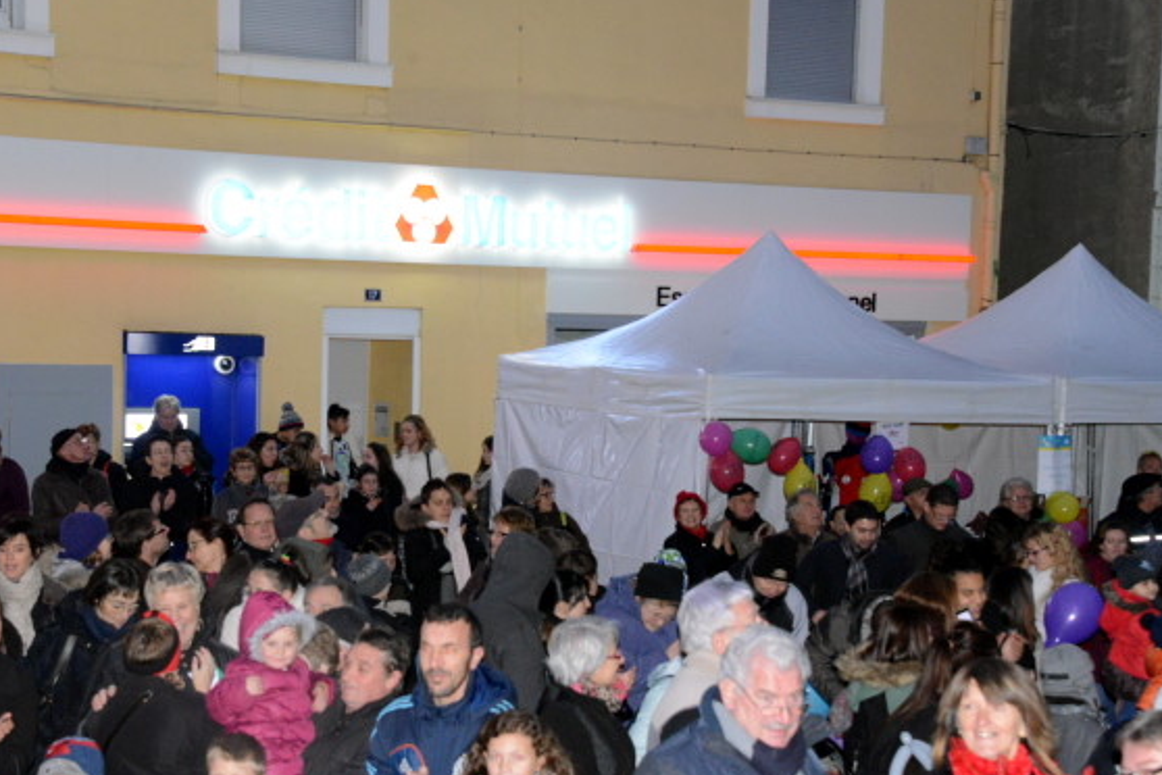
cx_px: 508
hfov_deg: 29.2
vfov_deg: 19.7
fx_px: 2227
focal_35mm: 69
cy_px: 424
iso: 6400
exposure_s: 1/60
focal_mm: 55
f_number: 8
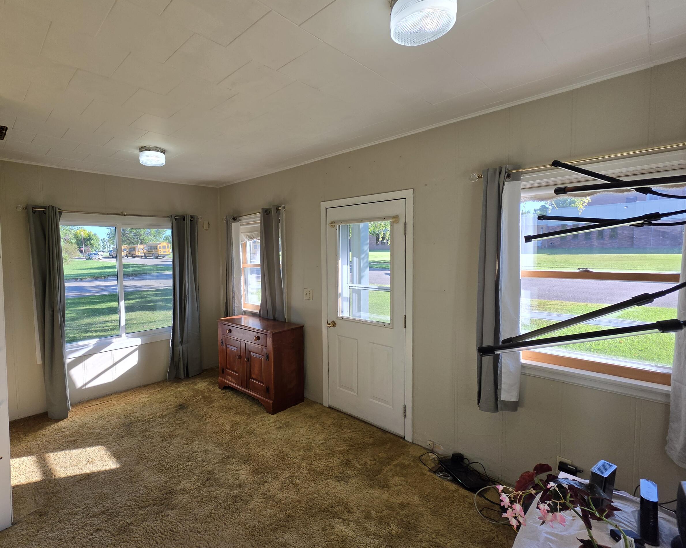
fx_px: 325
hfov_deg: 91.6
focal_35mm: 16
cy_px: 275
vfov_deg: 80.4
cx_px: 266
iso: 32
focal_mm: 2.2
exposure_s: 1/262
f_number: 1.9
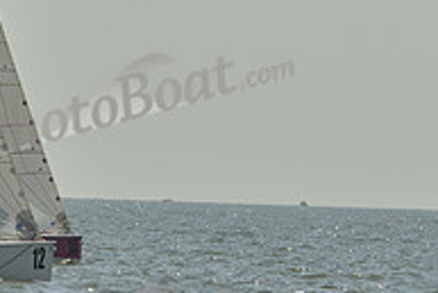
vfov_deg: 2.1
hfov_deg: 3.1
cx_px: -141
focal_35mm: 662
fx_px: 8060
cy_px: 15
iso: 200
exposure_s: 1/1250
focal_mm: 220
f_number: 8
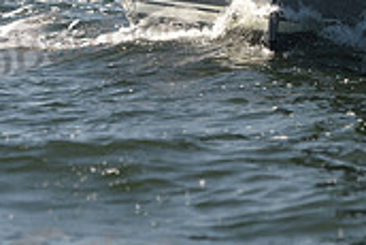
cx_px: 289
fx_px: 4630
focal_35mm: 455
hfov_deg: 4.5
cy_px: -86
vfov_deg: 3.0
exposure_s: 1/1600
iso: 250
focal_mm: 135
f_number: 3.5
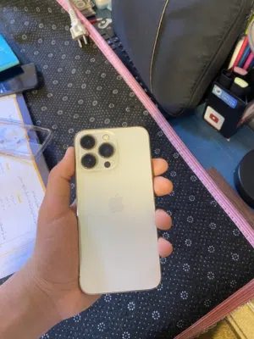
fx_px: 254
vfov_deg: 67.3
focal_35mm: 26
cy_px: 170
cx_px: 127
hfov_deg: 53.1
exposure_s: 1/60
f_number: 1.8
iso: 400
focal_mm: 4.25
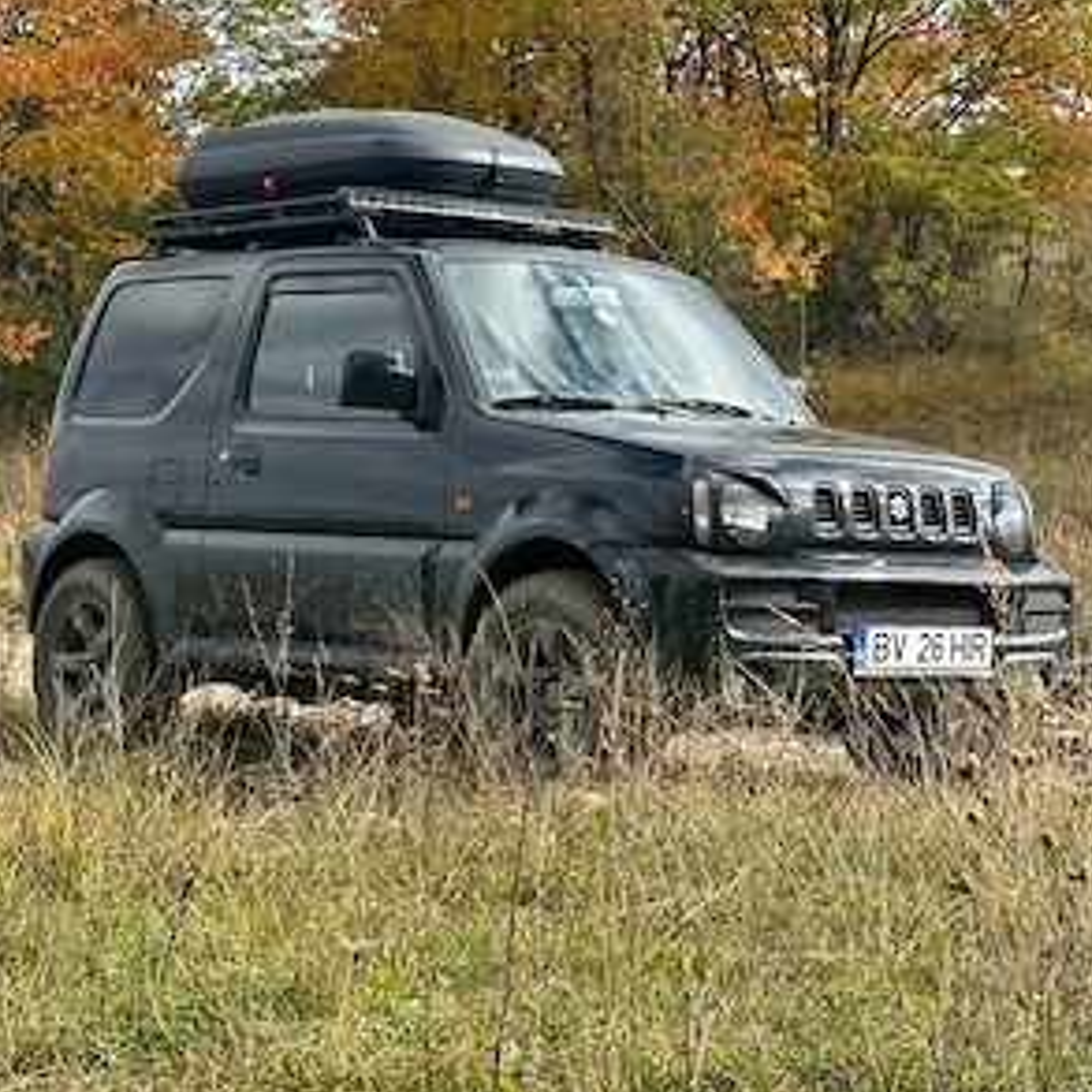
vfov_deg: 18.7
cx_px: 555
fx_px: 3319
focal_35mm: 93
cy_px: 425
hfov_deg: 18.7
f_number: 2.8
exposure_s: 1/139
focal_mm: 9
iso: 20
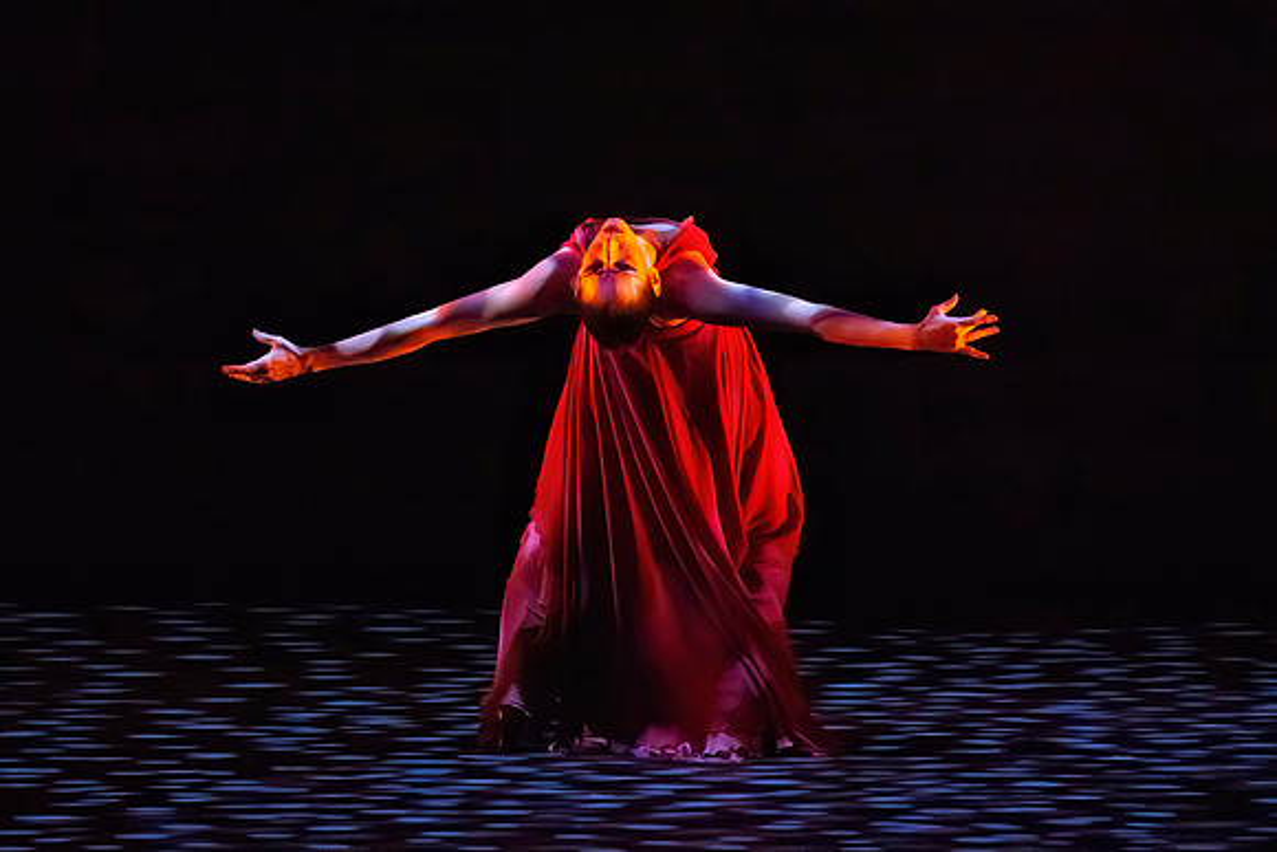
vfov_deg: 2.8
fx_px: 17209
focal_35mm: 485
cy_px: 444
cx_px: 623
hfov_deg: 4.2
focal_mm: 333
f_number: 7.1
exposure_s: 1/400
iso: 25600
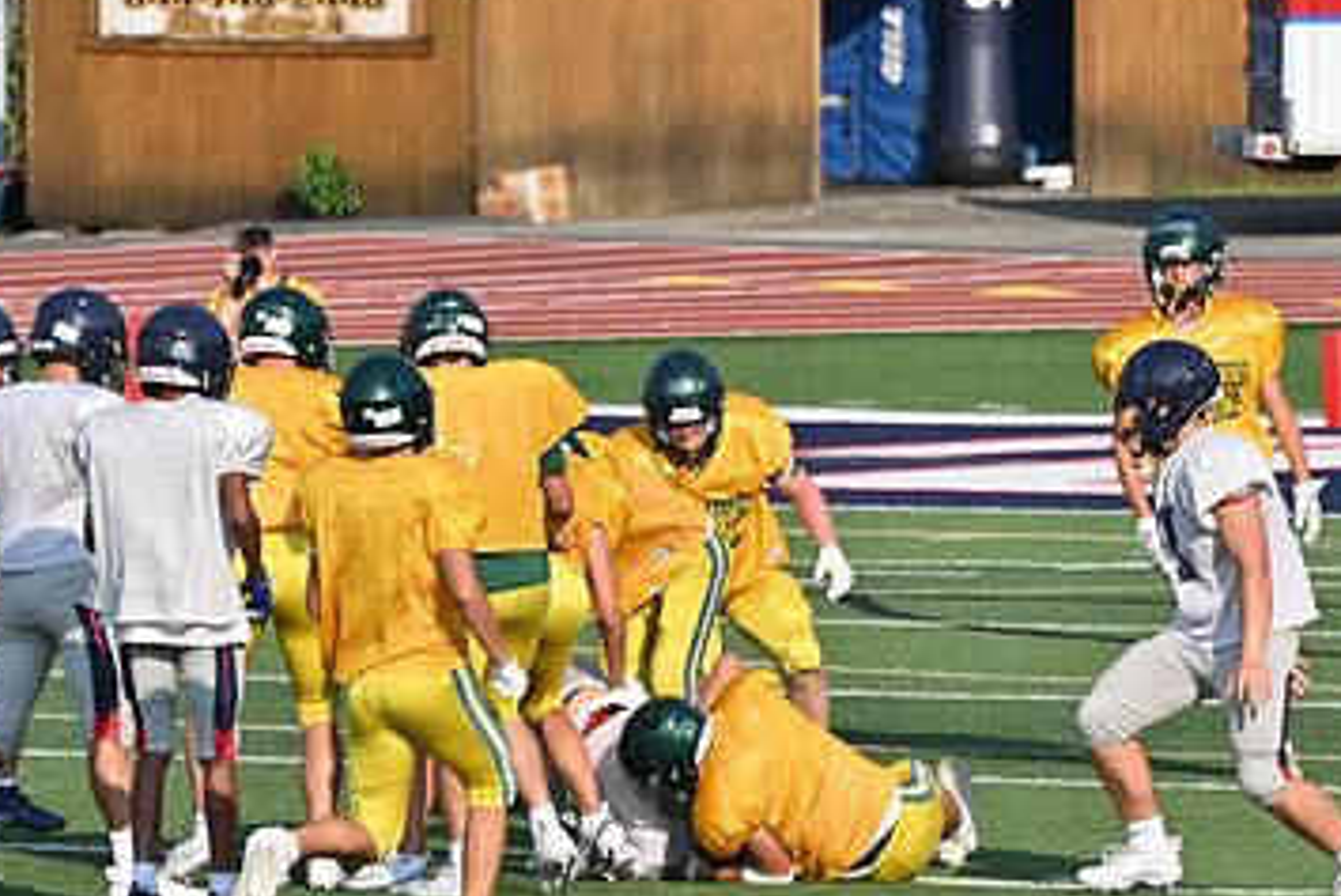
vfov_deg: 1.9
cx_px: 555
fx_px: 27426
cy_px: 614
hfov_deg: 2.8
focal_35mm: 736
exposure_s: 1/640
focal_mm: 300
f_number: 5.6
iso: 100
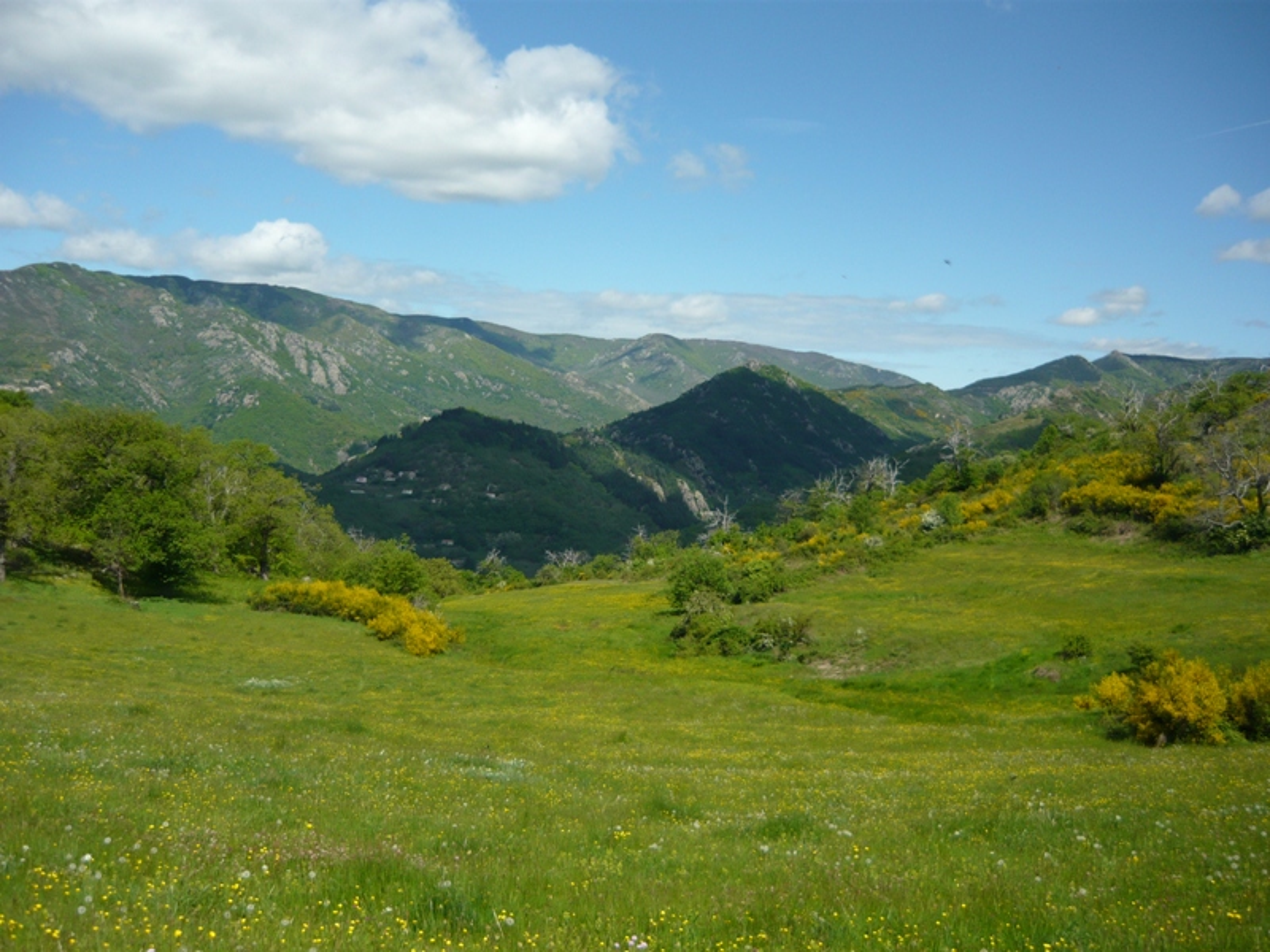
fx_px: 1211
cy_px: 476
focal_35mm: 33
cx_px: 635
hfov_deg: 55.4
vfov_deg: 42.9
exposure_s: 1/250
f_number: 8
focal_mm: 5.5
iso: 100
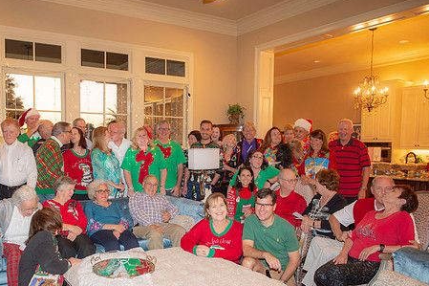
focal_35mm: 31
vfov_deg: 42.0
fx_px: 369
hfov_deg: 59.5
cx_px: 161
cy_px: 180
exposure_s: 1/60
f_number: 3.5
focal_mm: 24
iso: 800
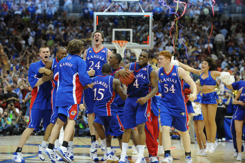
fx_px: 952
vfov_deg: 9.8
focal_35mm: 140
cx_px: 122
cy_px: 82
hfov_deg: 14.7
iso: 3200
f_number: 4
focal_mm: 140
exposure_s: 1/800
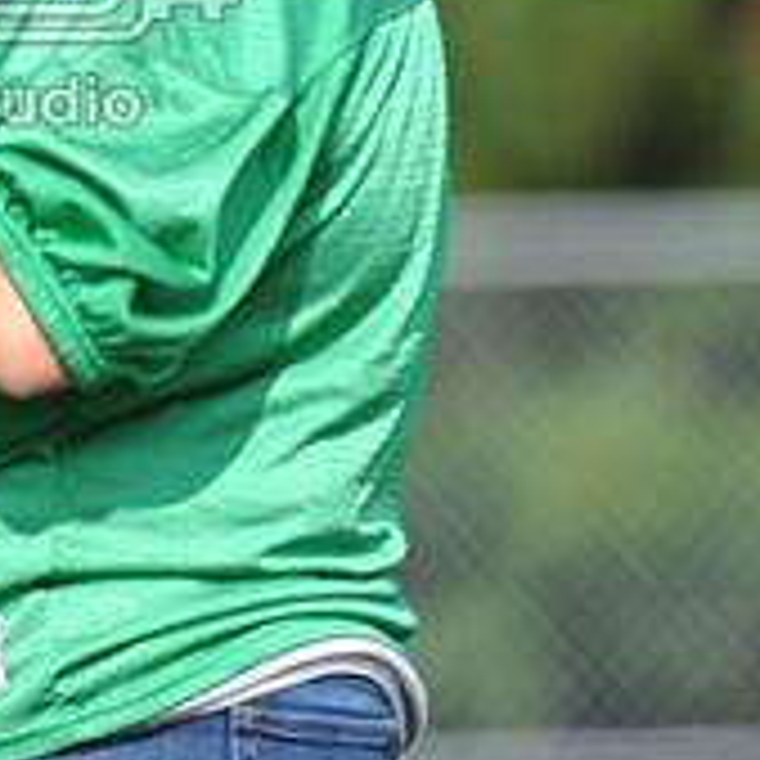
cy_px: -63
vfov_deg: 1.5
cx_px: -342
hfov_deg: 1.5
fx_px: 29037
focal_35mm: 1169
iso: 800
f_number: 5
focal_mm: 400
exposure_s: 1/2000
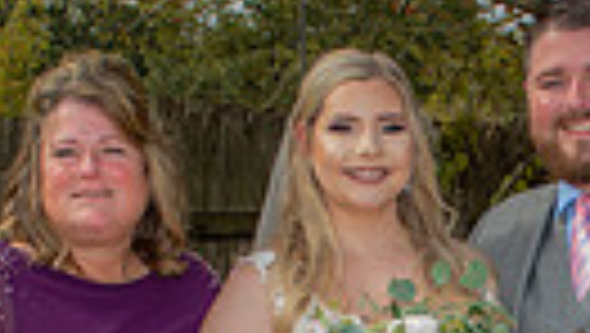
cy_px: 504
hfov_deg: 18.9
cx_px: 527
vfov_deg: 10.6
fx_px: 1738
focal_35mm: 111
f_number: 5.6
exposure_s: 1/160
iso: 50
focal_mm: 24
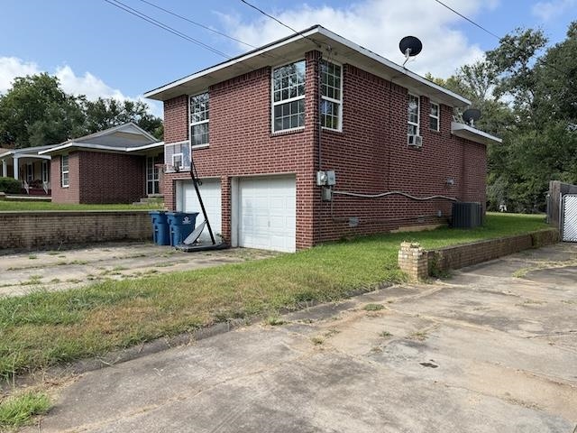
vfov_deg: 56.8
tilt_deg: -1.9
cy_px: 216
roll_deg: -0.4
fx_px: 400
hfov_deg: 71.6
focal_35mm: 24
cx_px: 288
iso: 80
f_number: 1.78
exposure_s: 1/2169
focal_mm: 6.76
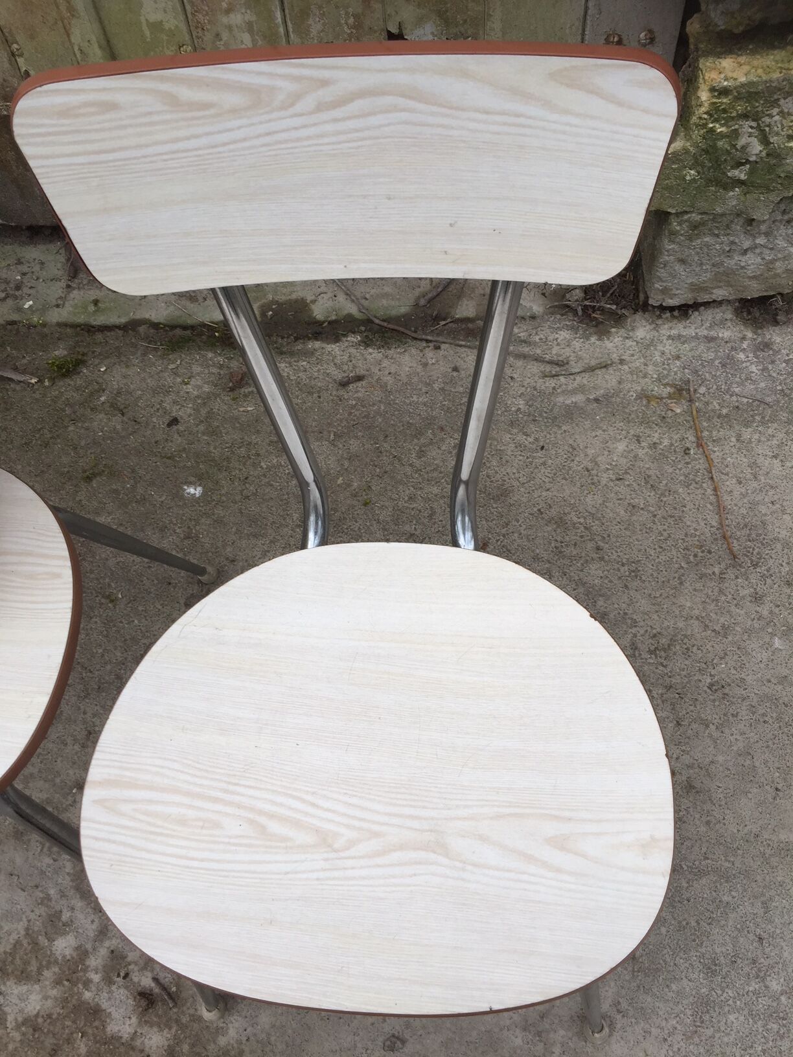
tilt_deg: -60.2
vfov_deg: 61.7
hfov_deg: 48.2
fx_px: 886
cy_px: 528
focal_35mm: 29
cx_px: 396
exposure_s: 1/225
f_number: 2.2
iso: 32
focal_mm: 4.15
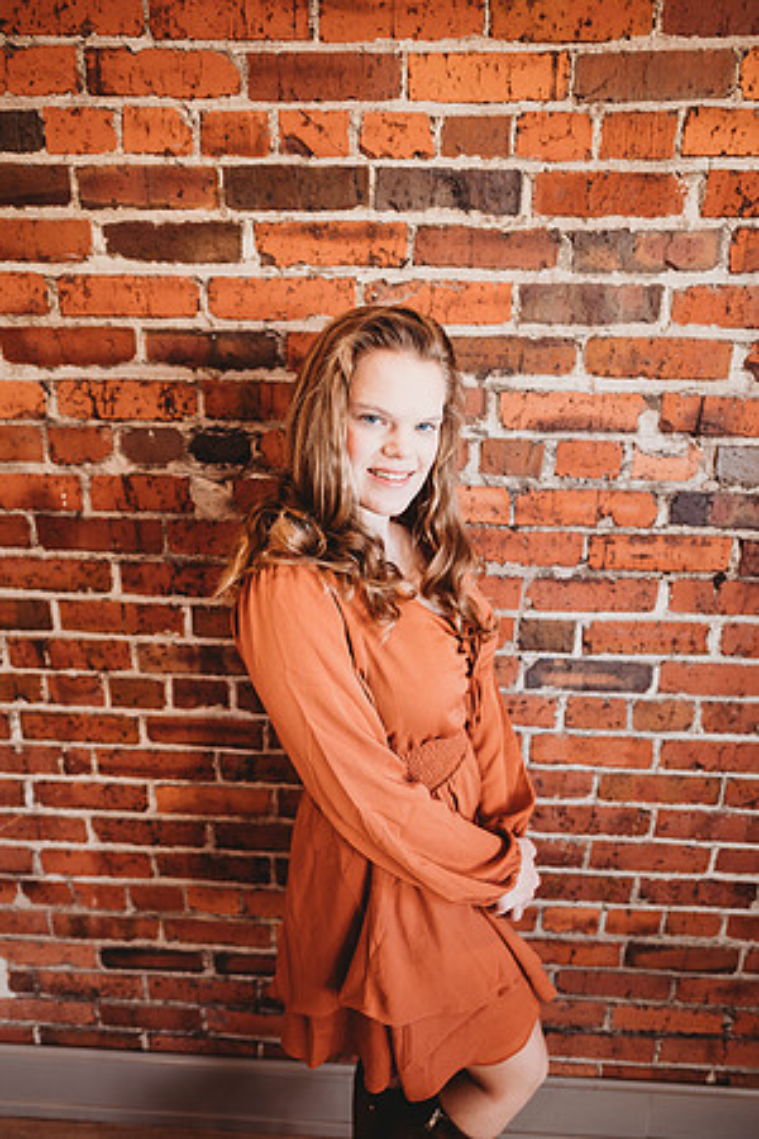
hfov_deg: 53.1
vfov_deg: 73.7
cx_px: 380
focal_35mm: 24
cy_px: 570
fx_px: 759
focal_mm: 24
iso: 500
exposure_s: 1/160
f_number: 2.2
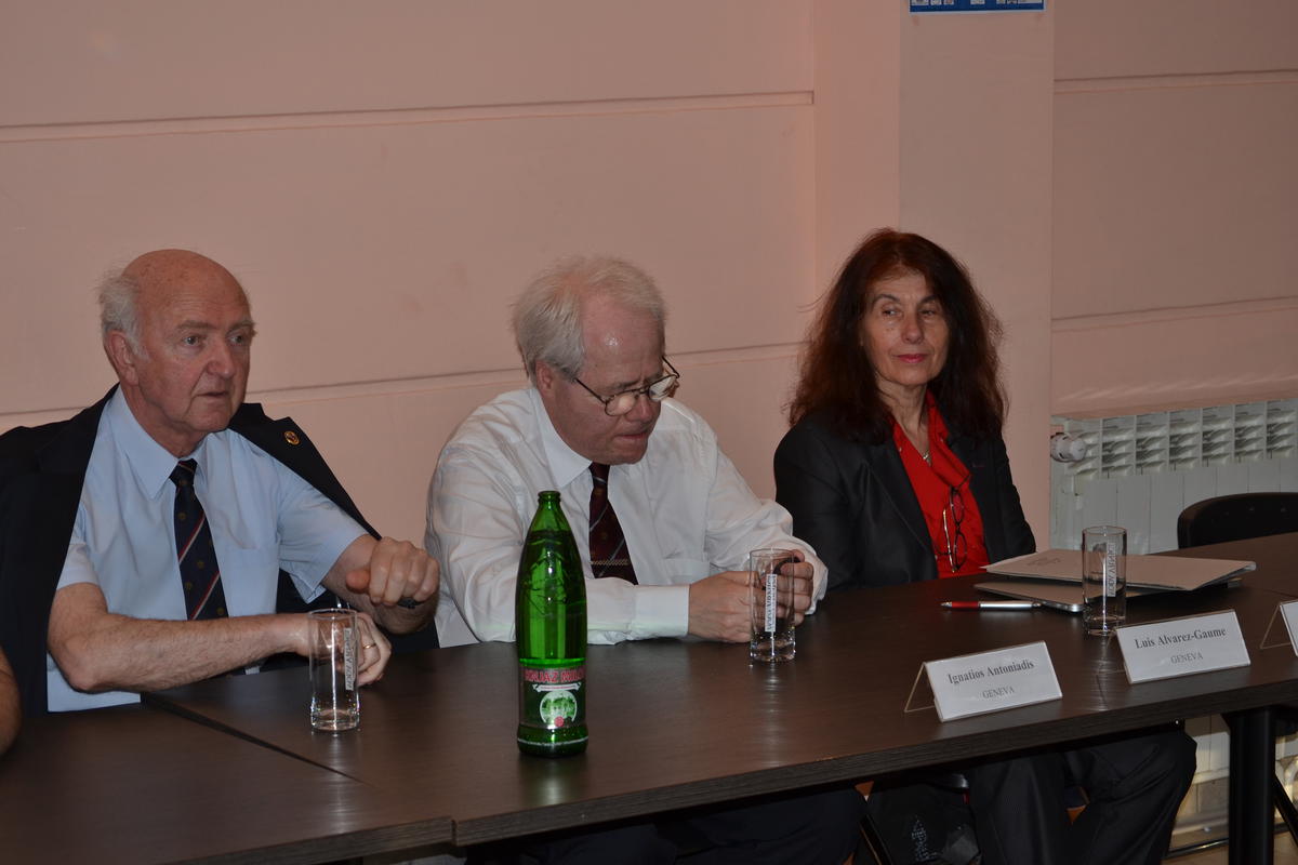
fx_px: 3353
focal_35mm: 93
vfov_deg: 14.7
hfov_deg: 21.9
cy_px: 432
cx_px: 649
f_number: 5.6
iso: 200
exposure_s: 1/60
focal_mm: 62
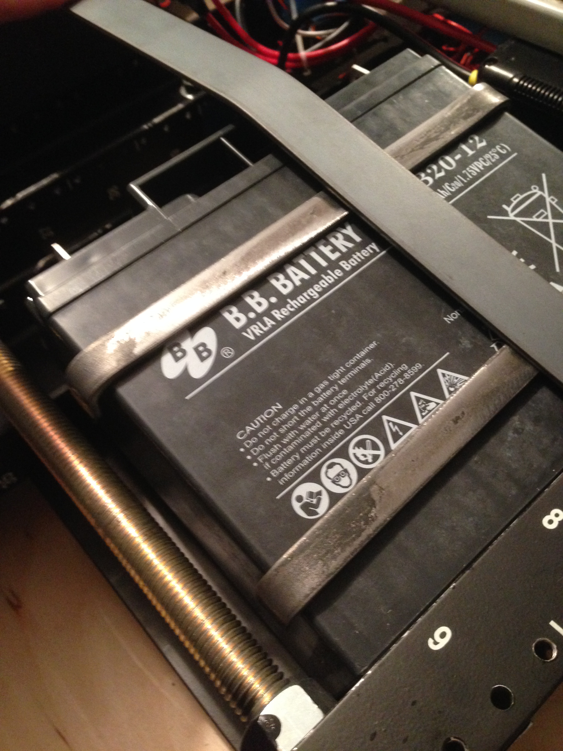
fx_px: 716
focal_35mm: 33
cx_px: 282
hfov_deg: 42.9
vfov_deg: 55.4
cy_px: 376
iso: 400
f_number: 2.4
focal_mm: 4.12
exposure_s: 1/15
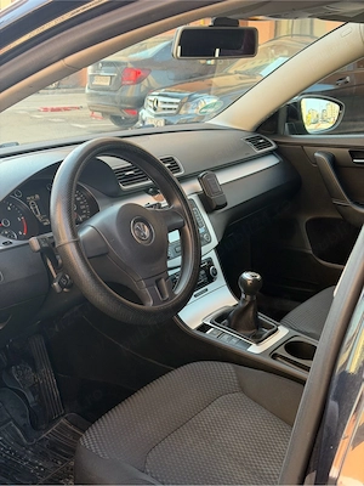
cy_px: 243
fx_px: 673
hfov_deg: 30.3
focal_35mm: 48
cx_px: 182
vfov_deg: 39.7
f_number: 1.78
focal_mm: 6.76
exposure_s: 1/192
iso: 80
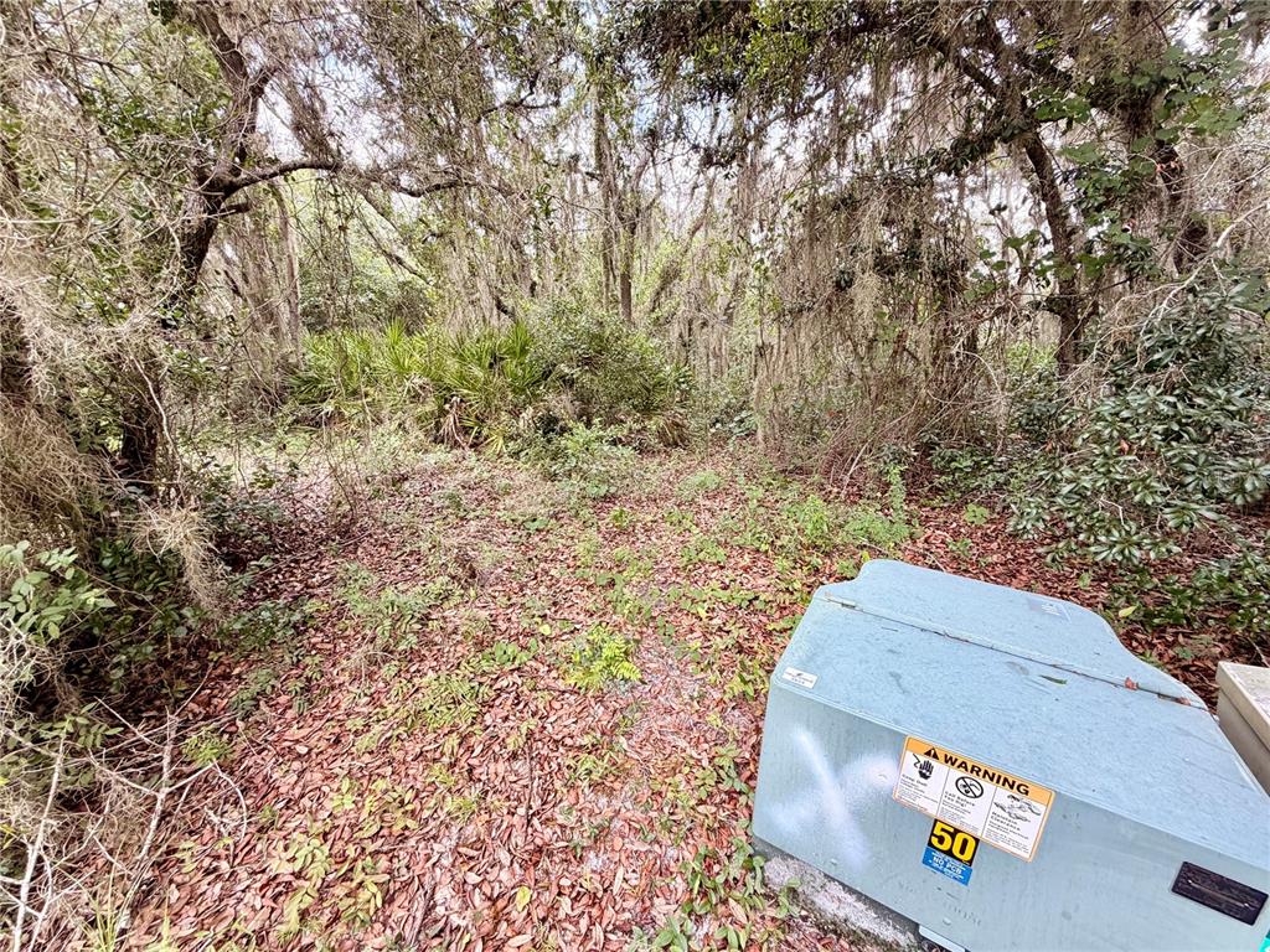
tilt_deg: -10.7
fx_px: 514
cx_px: 635
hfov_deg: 102.1
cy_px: 476
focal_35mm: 14
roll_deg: +1.0
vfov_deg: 85.7
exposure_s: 1/121
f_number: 2.2
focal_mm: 2.22
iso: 100
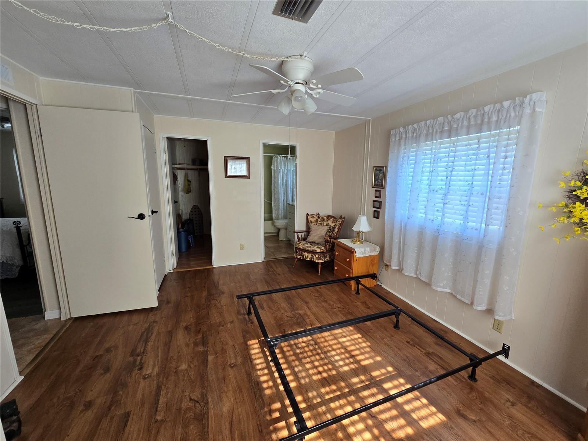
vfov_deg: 89.9
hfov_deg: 106.2
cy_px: 220
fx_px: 221
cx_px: 294
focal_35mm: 13
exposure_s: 1/60
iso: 80
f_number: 2.2
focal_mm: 2.2
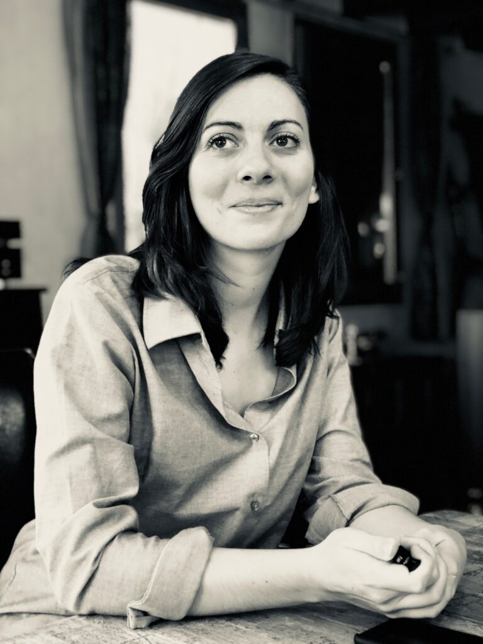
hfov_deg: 28.0
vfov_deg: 36.8
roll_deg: +1.2
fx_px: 967
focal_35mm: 52
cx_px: 242
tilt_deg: -2.0
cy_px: 322
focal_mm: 6
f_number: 2.4
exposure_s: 1/33
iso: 125
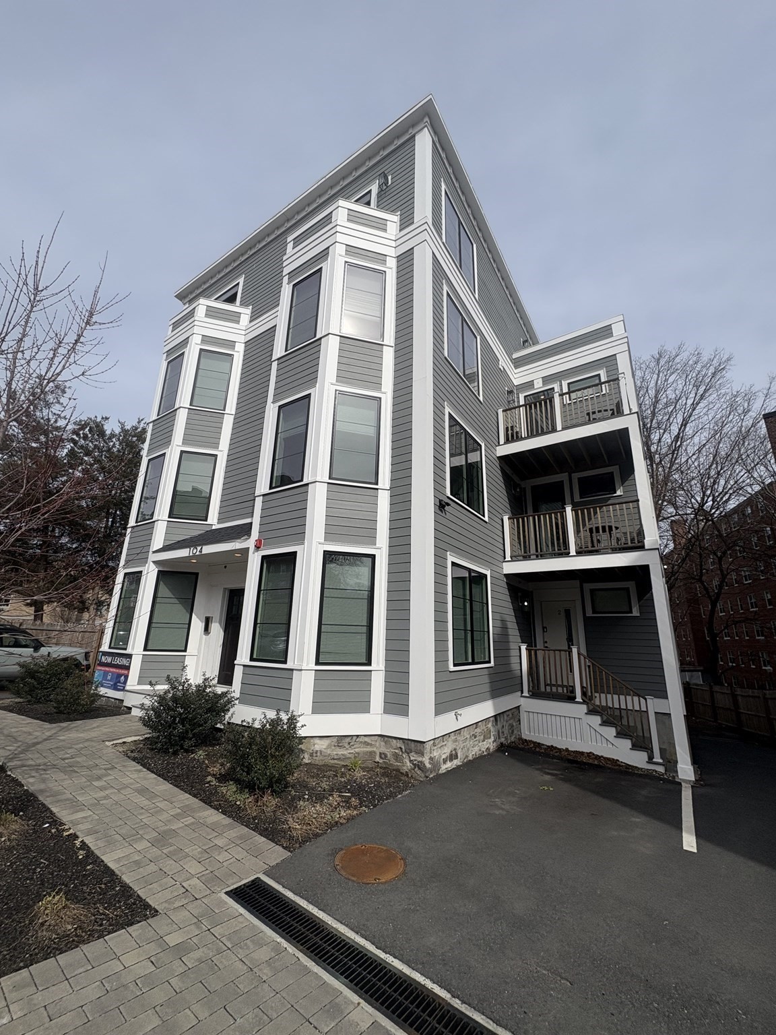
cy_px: 518
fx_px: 418
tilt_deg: +17.4
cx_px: 388
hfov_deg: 85.7
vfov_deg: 102.1
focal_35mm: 14
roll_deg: -1.7
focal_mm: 2.22
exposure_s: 1/3546
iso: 50
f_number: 2.2
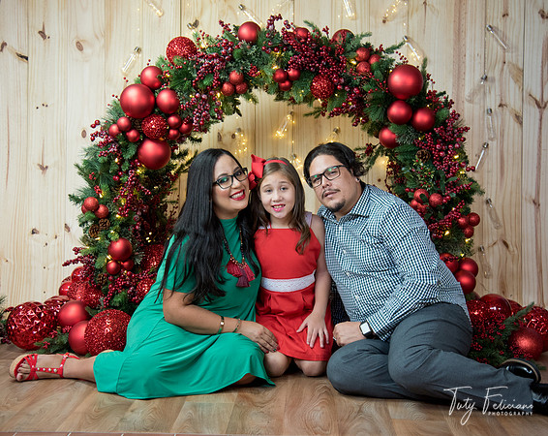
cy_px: 207
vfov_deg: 26.7
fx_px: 918
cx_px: 266
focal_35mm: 57
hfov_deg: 33.2
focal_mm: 48
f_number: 4.5
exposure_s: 1/80
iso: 1000
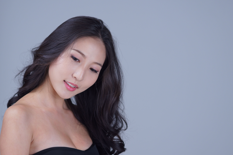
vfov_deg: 6.0
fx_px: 1478
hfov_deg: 9.0
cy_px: 77
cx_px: 122
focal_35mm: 229
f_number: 2.2
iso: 100
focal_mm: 135
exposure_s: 1/125
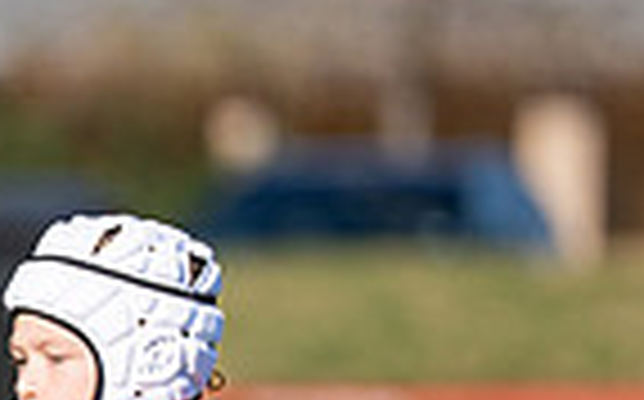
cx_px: -561
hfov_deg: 2.0
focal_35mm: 1076
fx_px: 18863
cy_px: 670
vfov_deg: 1.2
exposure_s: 1/4000
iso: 160
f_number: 2.8
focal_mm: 200
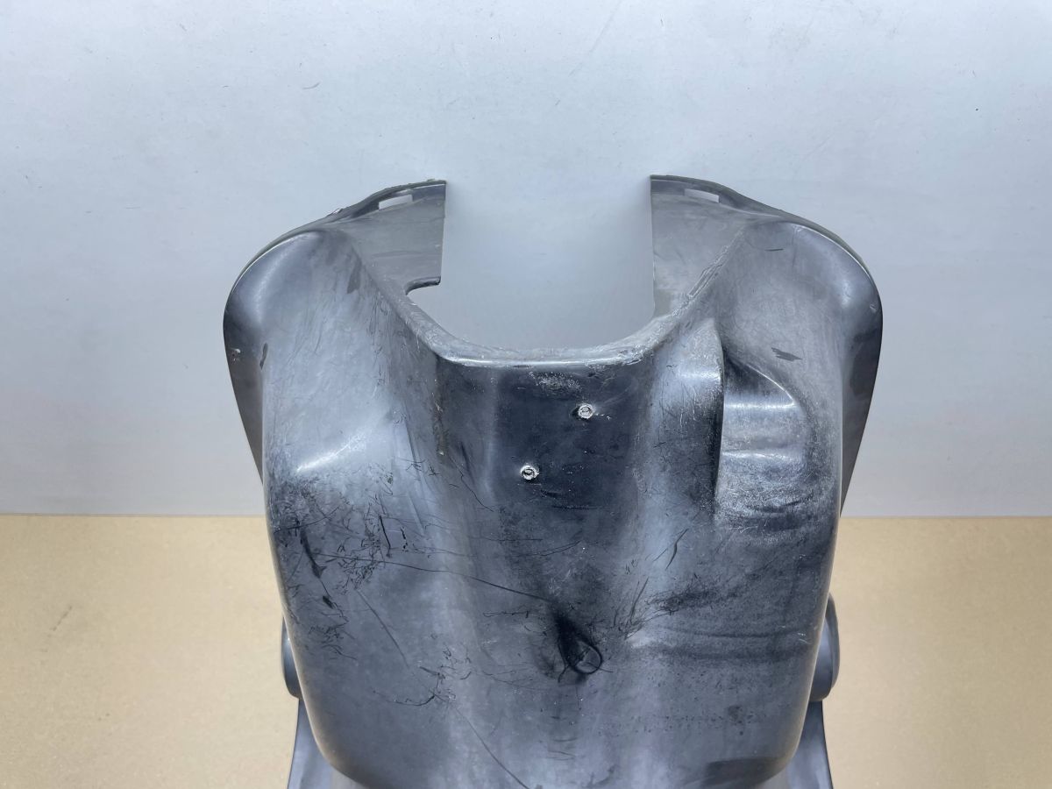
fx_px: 790
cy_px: 394
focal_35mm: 26
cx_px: 526
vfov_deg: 53.1
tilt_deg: -57.5
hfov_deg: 67.3
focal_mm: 4.2
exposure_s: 1/100
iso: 100
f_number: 1.6
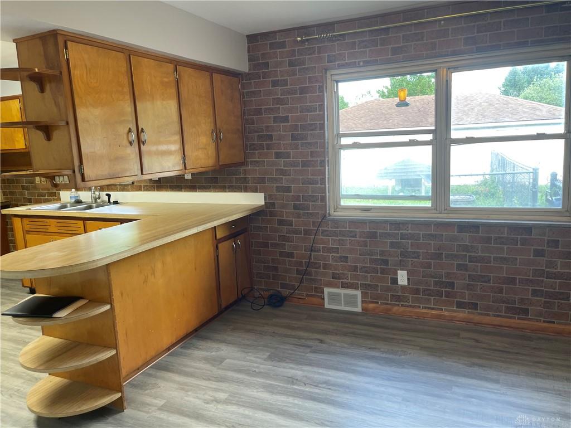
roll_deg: +2.8
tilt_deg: -9.5
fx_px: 412
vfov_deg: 54.9
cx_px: 286
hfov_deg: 69.4
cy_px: 214
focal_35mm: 25
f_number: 1.6
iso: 80
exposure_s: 1/60
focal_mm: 5.1
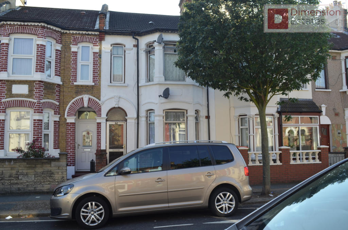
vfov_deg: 43.4
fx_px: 289
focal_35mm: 30
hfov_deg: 62.0
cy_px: 115
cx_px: 174
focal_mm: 20
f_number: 11
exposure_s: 1/100
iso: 200
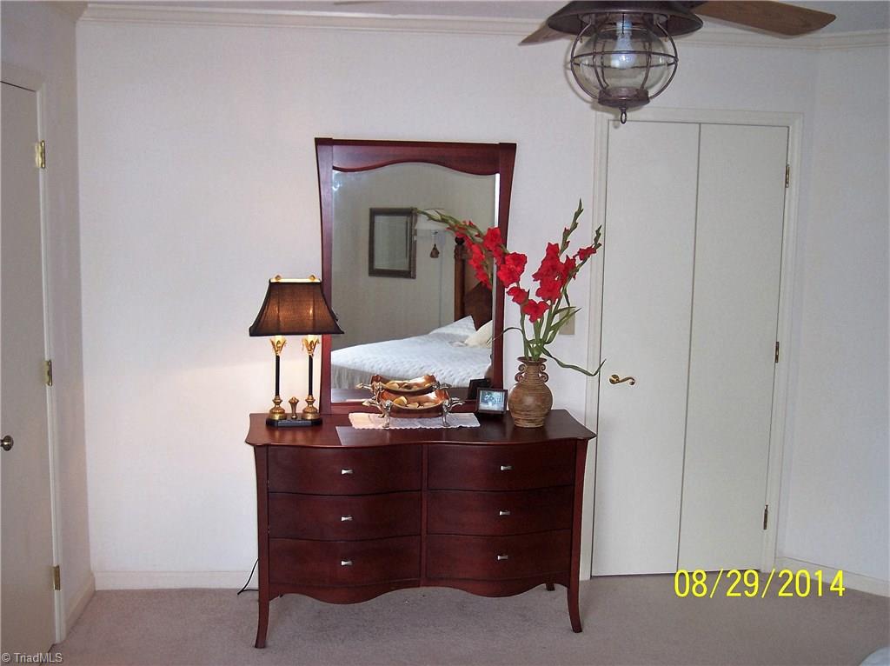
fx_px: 976
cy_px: 333
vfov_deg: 37.7
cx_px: 445
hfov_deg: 49.0
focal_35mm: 38
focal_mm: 8
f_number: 2.8
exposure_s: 1/30
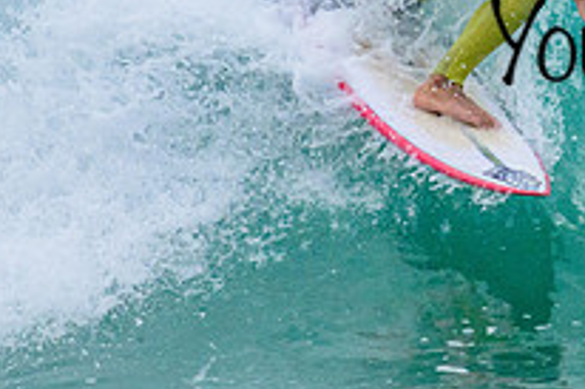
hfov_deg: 0.8
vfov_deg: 0.5
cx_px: 731
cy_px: -72
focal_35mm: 2657
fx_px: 43141
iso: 2000
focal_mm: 800
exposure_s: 1/2000
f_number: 11
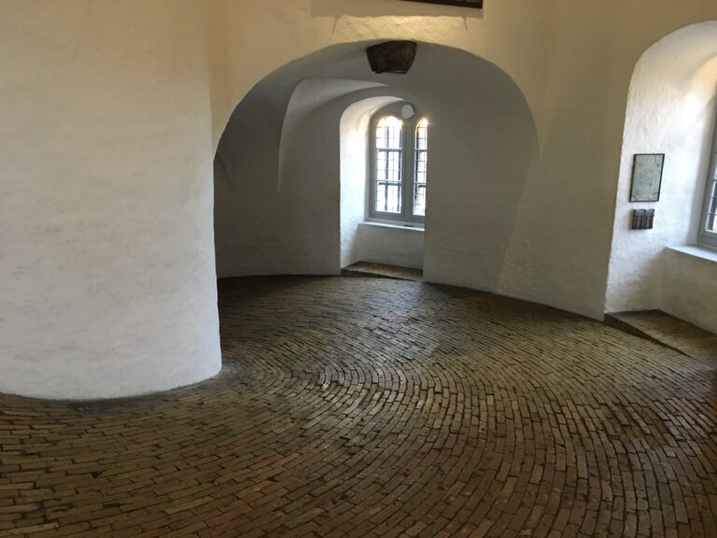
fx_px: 601
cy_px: 269
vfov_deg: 48.2
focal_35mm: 29
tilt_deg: -13.2
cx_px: 358
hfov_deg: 61.7
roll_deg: -0.1
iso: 200
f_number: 2.2
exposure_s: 1/25
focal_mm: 4.15
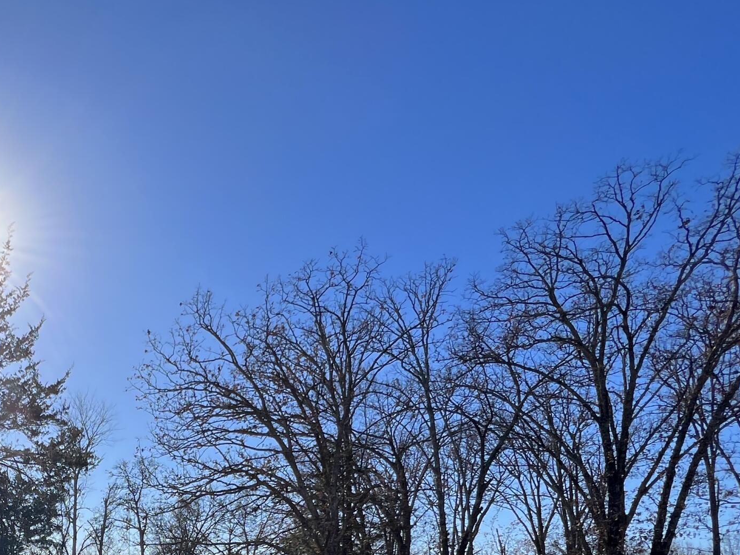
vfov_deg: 43.3
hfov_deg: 52.9
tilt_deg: +3.5
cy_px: 545
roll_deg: -3.2
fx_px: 599
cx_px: 33
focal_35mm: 28
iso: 32
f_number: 1.8
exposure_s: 1/1340
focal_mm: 1.57
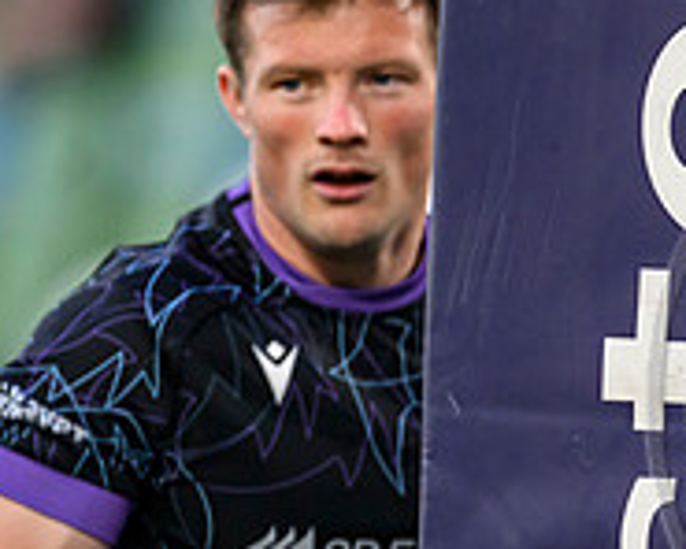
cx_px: 1227
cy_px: 401
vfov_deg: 1.1
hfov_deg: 1.4
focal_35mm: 1372
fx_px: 27856
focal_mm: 400
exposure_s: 1/2500
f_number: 2.8
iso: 1600
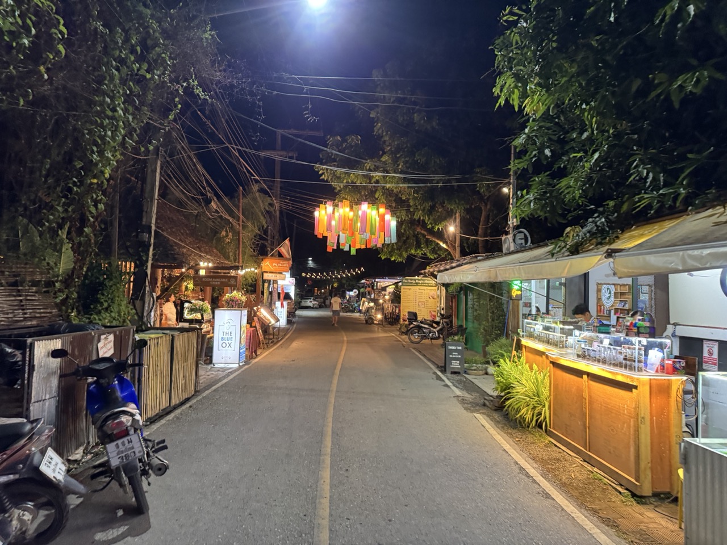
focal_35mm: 24
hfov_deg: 71.6
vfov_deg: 56.8
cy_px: 272
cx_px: 364
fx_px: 504
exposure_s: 1/50
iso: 640
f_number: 1.78
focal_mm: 6.76
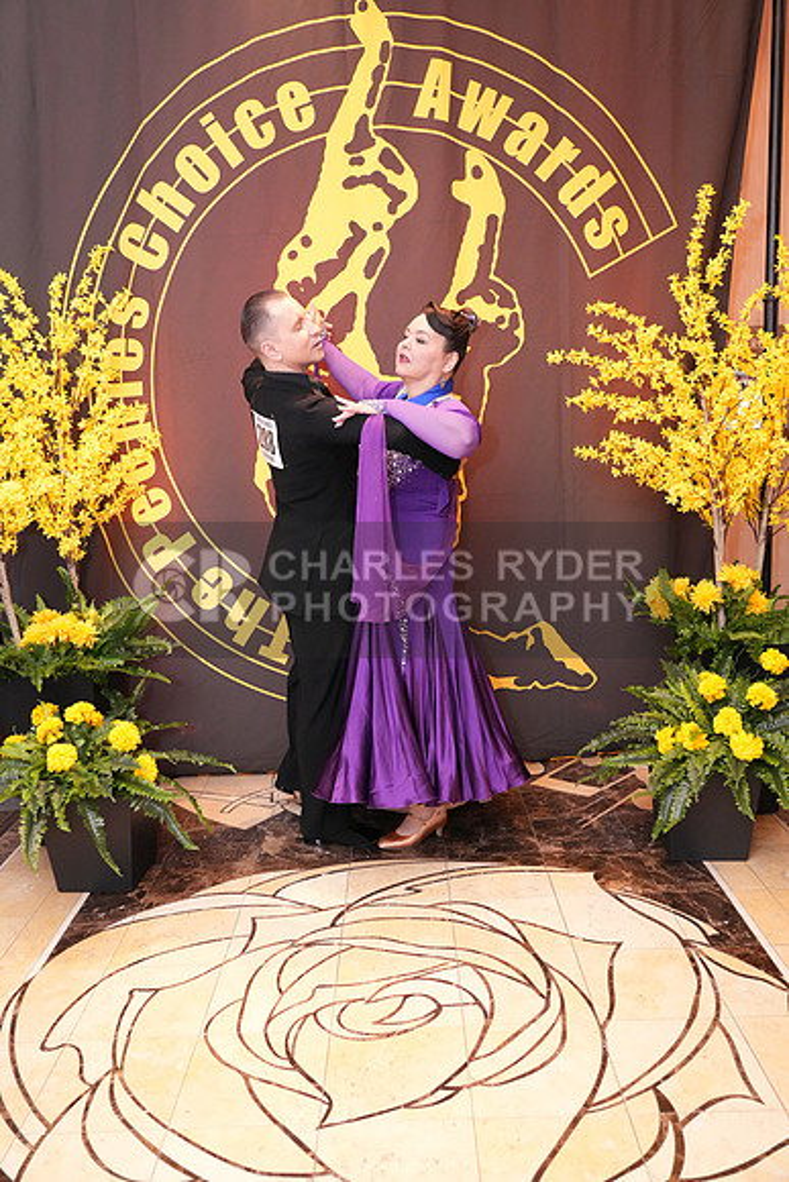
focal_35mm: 29
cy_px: 591
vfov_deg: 63.6
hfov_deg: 45.0
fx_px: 953
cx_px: 394
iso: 6400
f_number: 4.5
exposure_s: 1/200
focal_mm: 29
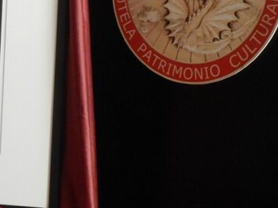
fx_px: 908
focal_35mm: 113
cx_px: -126
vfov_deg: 13.1
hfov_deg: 16.1
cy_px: 93
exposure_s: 1/10
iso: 640
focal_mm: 6.1
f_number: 4.2
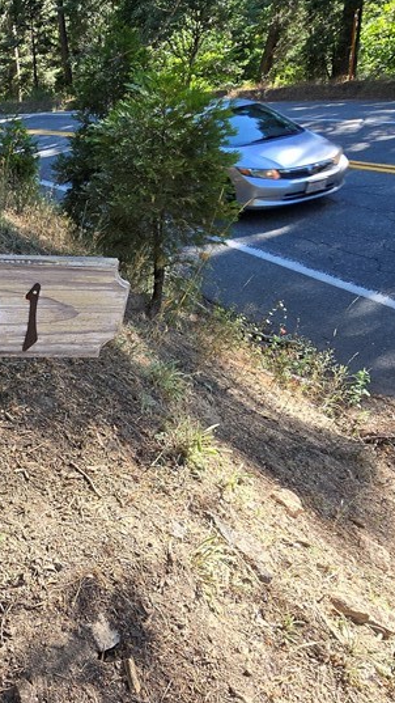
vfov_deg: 69.6
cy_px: 394
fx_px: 503
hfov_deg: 37.6
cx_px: -12
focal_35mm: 27
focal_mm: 2.2
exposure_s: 1/270
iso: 50
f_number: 2.2
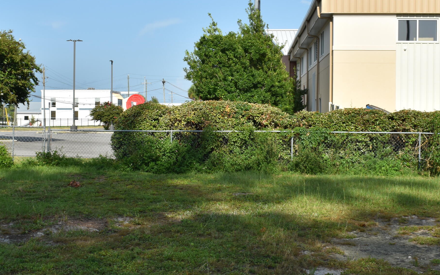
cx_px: 201
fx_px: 732
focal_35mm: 61
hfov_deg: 33.5
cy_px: 139
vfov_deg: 21.3
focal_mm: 24
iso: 100
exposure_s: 1/200
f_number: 10
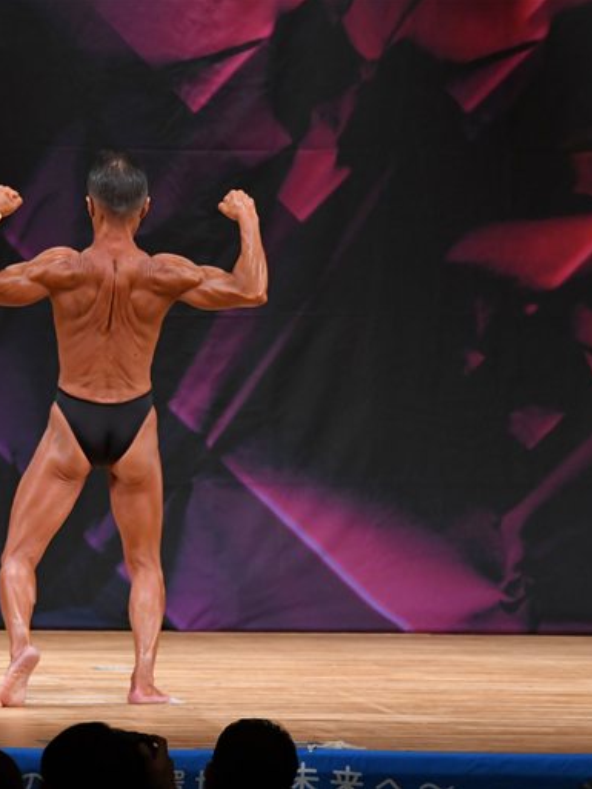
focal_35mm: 315
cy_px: 394
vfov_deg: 6.3
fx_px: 7180
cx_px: 150
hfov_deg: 4.7
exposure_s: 1/400
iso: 3200
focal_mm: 145
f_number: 5.6
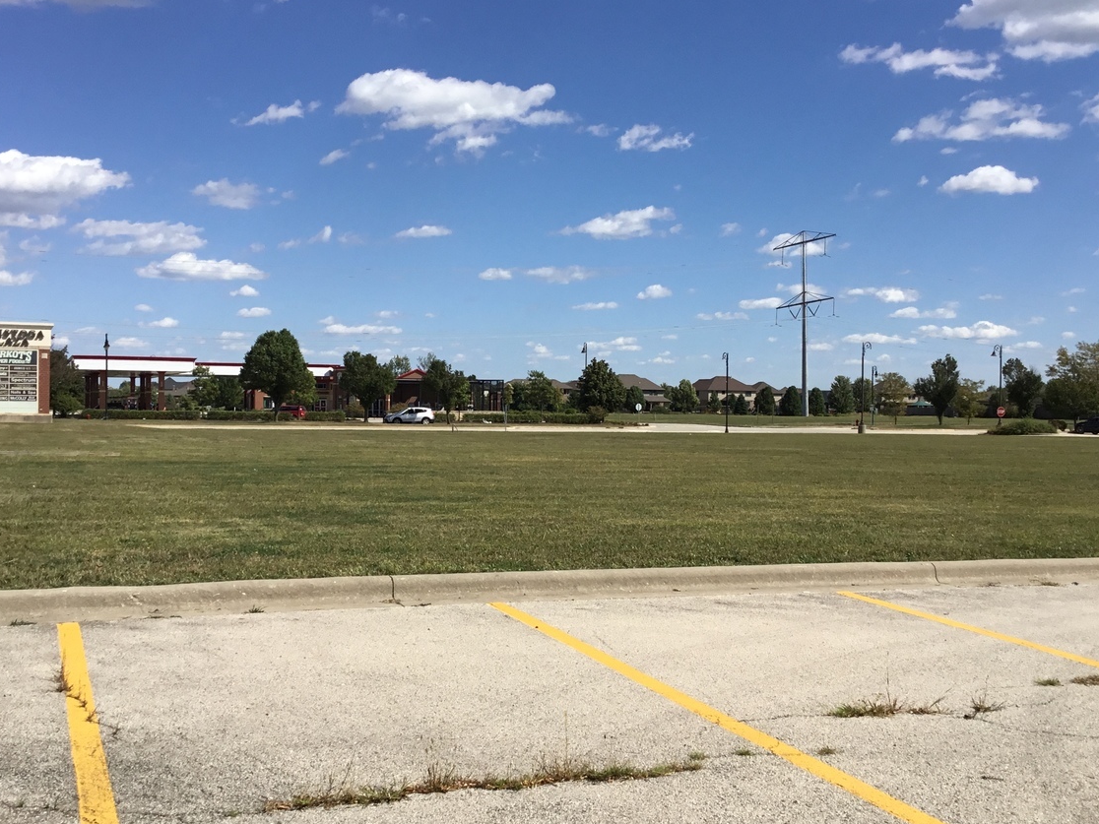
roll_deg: -0.8
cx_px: 538
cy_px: 413
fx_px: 1270
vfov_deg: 36.0
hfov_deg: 46.8
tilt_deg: +0.0
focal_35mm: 40
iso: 25
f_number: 2.4
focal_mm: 3.3
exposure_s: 1/1942
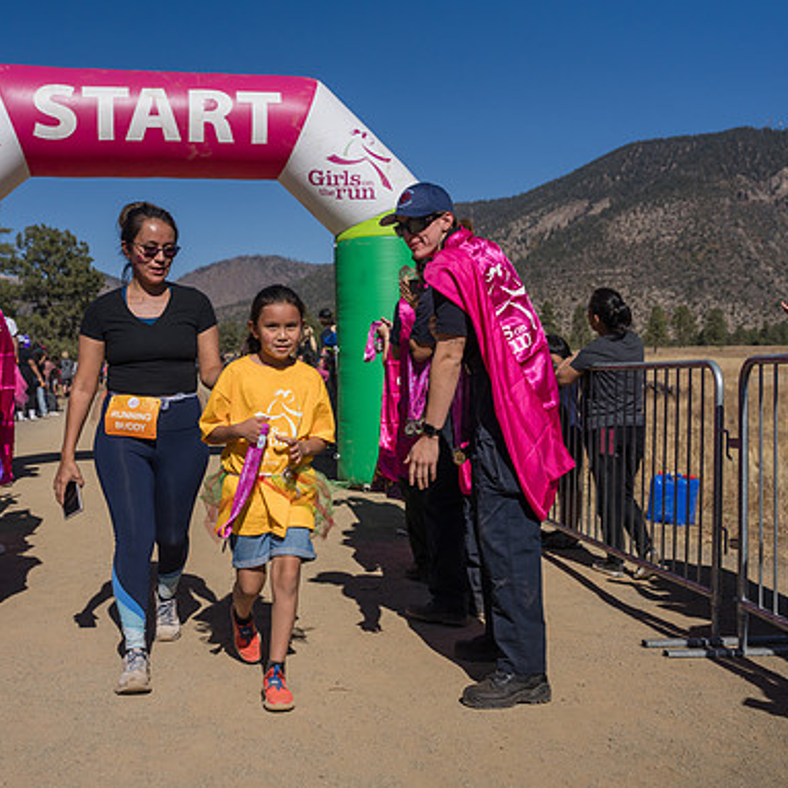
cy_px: 396
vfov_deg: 39.2
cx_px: 331
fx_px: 1107
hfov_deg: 39.1
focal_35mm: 43
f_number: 4
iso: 320
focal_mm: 33.4
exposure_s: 1/8000
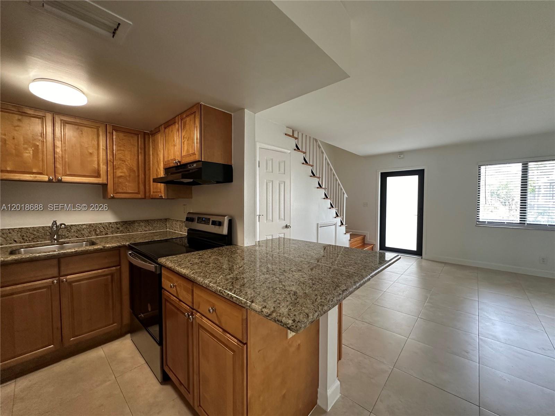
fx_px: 224
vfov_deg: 85.7
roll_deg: -0.3
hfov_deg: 102.1
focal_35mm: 14
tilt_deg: -0.9
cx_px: 278
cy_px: 208
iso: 200
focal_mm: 2.22
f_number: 2.2
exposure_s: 1/120
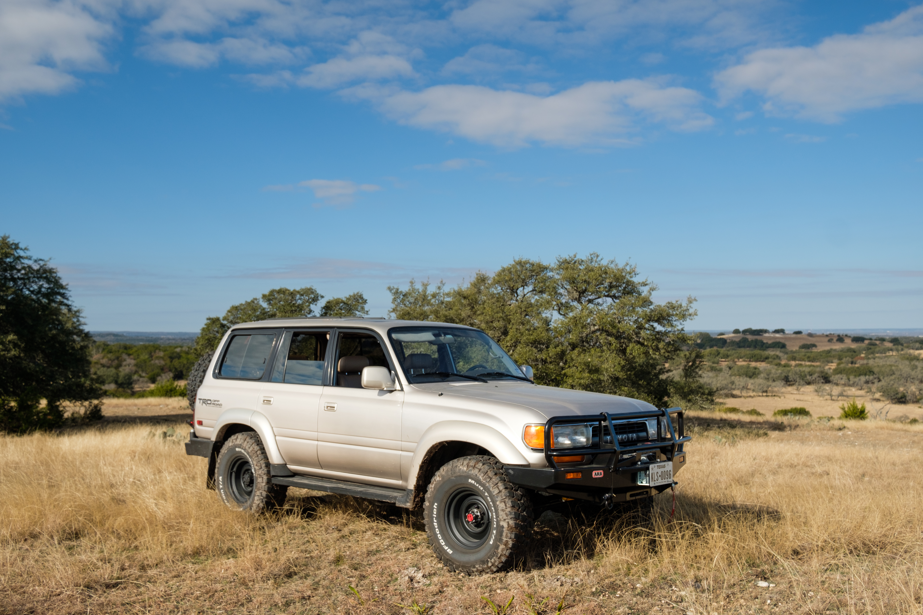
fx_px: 923
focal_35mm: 36
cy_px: 308
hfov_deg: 53.1
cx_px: 462
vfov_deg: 36.9
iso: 200
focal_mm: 24
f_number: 5.6
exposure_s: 1/640
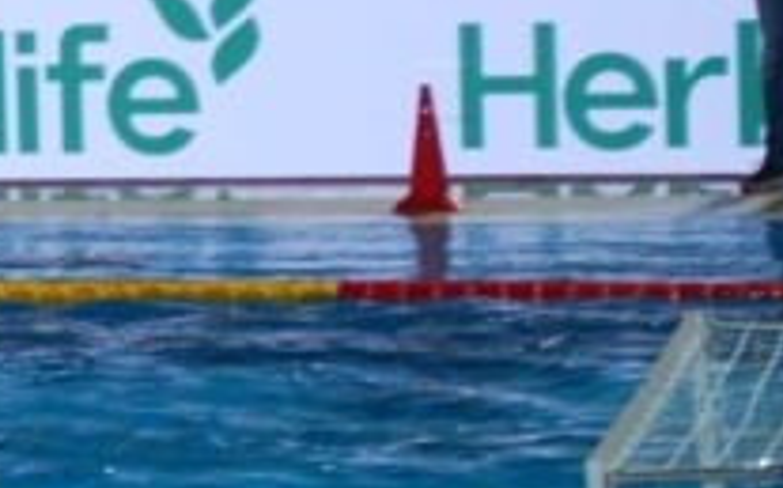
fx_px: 8881
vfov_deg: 3.1
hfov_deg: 4.9
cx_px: -1055
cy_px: -45
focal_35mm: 417
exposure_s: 1/30
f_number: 5.6
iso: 280
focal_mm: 55
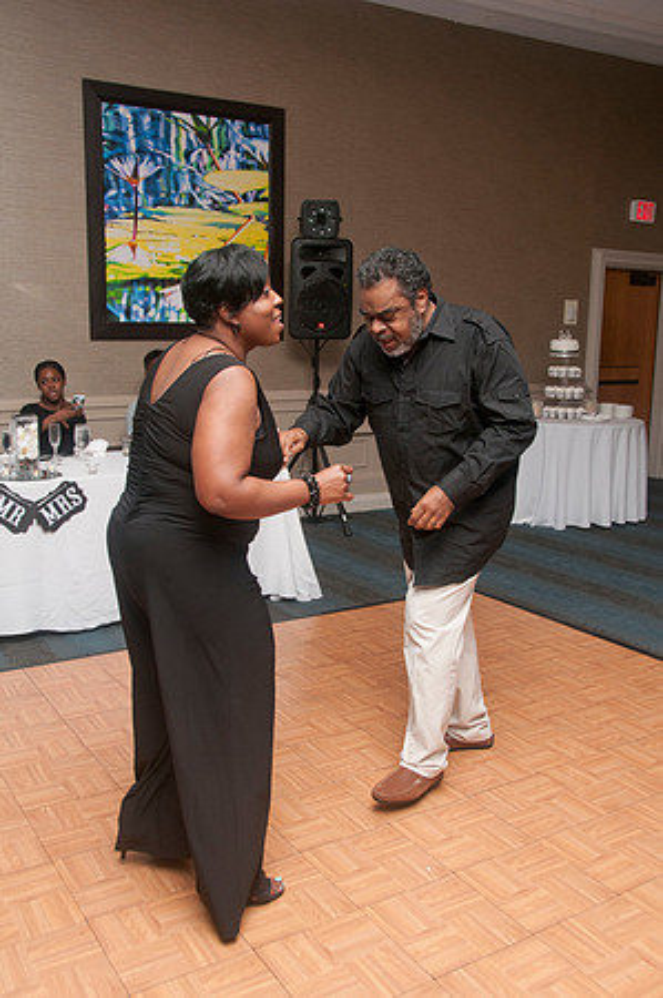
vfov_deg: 57.3
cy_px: 499
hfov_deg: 39.9
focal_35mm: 33
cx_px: 332
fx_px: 914
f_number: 5.6
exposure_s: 1/125
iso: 400
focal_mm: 22
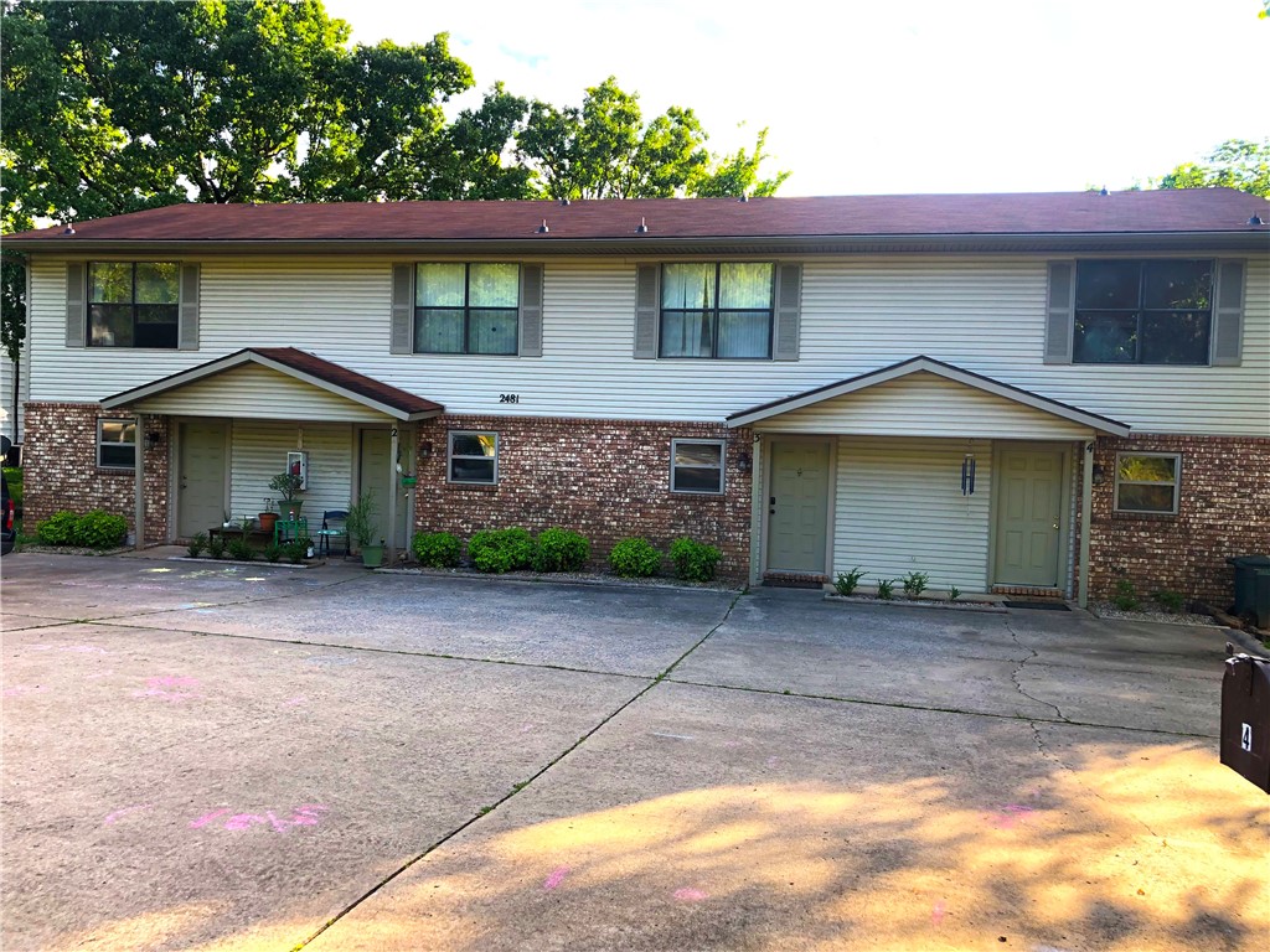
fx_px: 1027
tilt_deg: -1.9
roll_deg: -1.0
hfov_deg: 63.4
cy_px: 476
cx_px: 635
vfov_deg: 49.7
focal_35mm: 28
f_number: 1.8
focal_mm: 4
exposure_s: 1/196
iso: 20
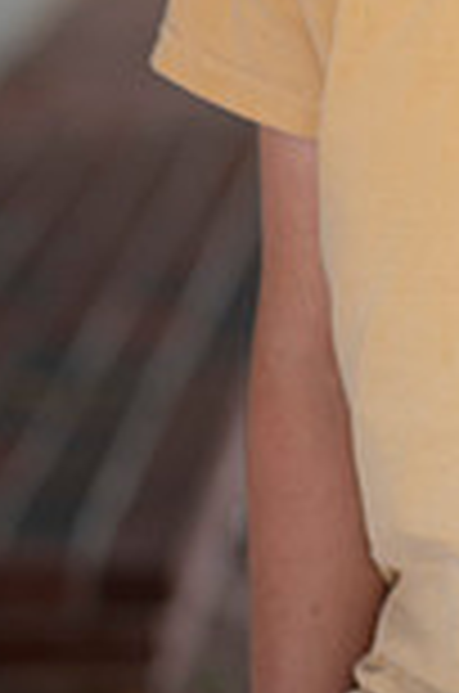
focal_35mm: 249
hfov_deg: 5.5
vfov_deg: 8.2
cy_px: -266
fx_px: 4783
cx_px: 612
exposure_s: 1/320
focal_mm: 85
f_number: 2.8
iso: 200
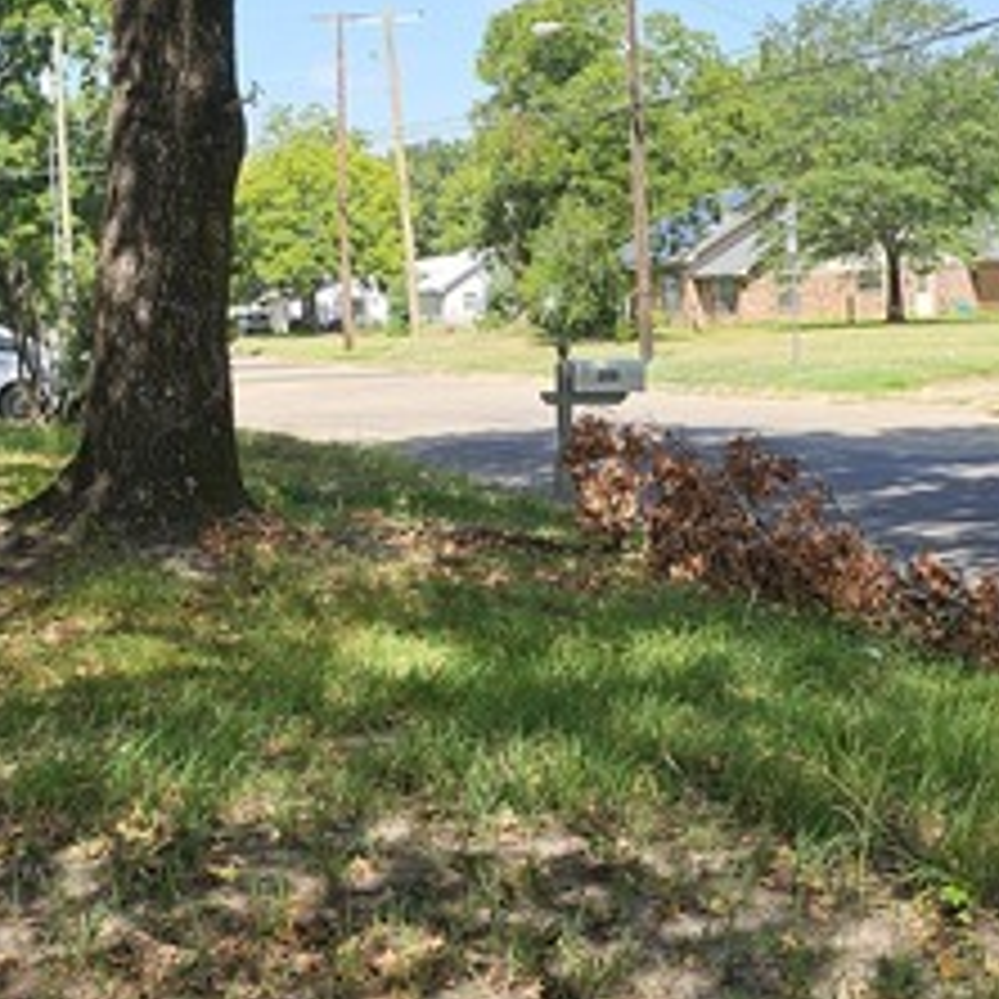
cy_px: 374
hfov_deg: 27.9
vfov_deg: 28.1
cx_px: 299
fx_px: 1992
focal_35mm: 61
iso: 10
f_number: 1.7
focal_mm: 6.3
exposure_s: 1/317
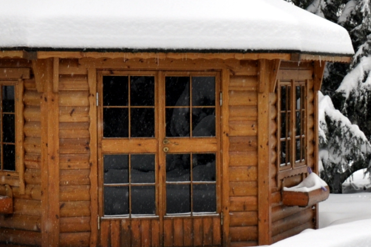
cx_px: 514
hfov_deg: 16.6
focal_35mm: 115
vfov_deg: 11.9
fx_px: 1185
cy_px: 159
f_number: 5.6
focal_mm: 22
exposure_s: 1/400
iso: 200
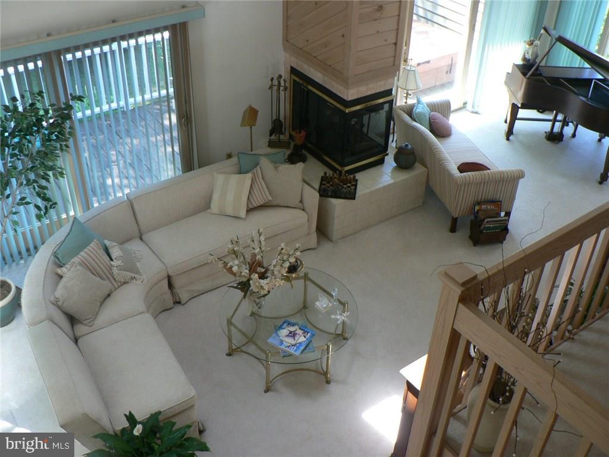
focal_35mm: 36
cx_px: 304
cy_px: 228
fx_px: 633
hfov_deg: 51.4
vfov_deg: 39.7
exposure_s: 1/30
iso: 100
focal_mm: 6
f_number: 2.8
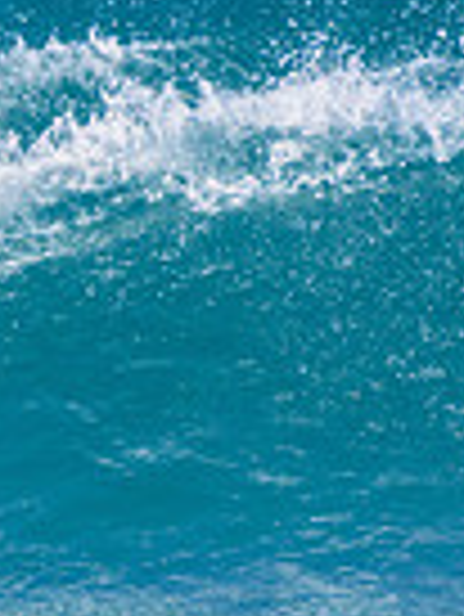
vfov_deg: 0.7
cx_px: -797
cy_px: 348
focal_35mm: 3044
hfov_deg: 0.5
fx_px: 54319
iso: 500
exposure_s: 1/2000
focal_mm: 500
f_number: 5.6
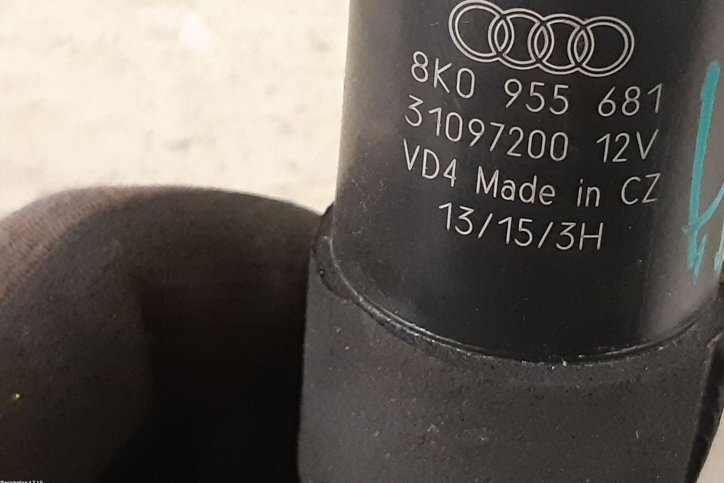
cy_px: 155
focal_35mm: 33
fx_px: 664
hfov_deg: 56.7
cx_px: 441
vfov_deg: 39.4
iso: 320
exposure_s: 1/25
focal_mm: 3.93
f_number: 1.7
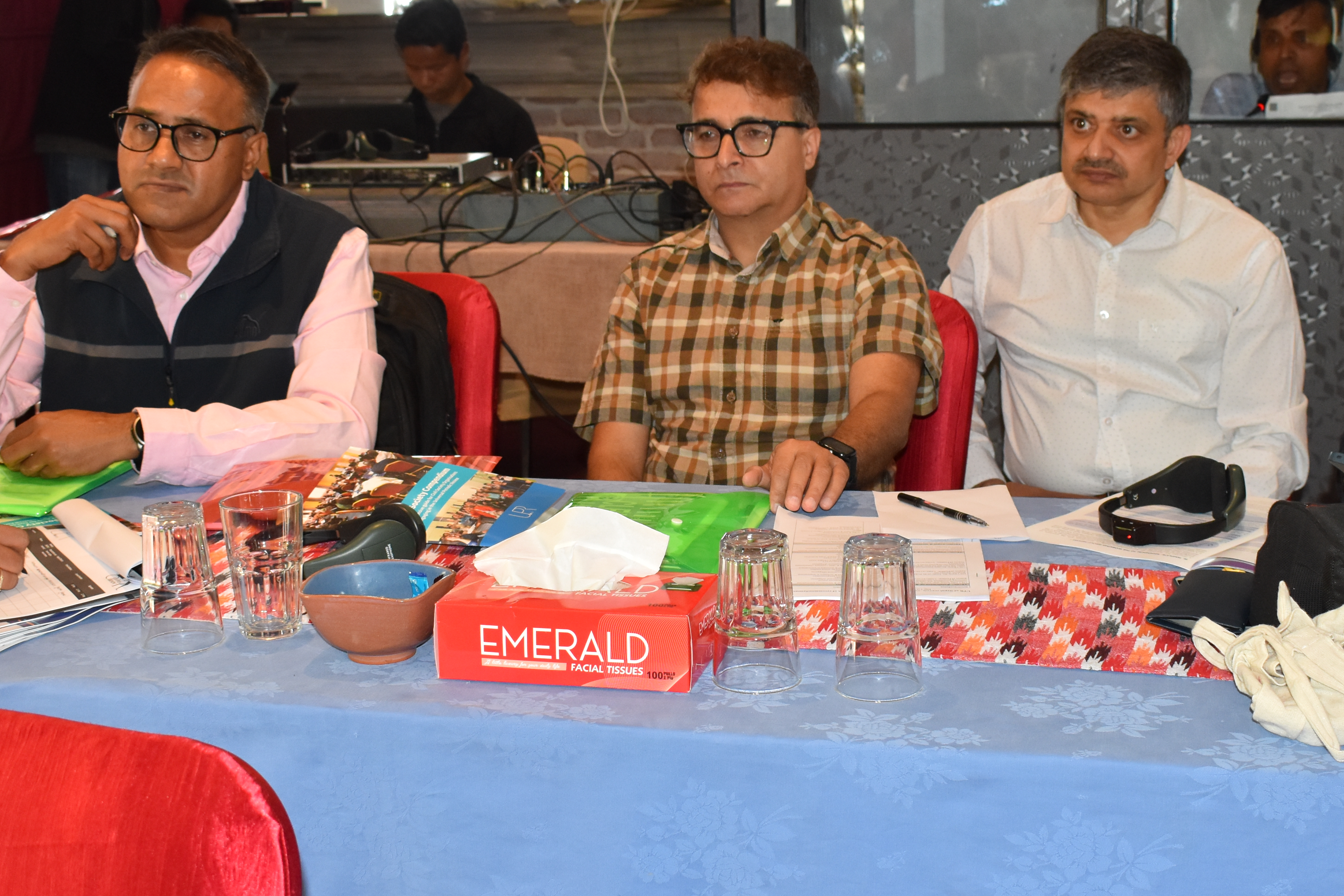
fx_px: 2053
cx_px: 728
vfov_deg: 24.6
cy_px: 462
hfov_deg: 36.2
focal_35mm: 55
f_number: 5
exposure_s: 1/100
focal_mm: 24
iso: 800
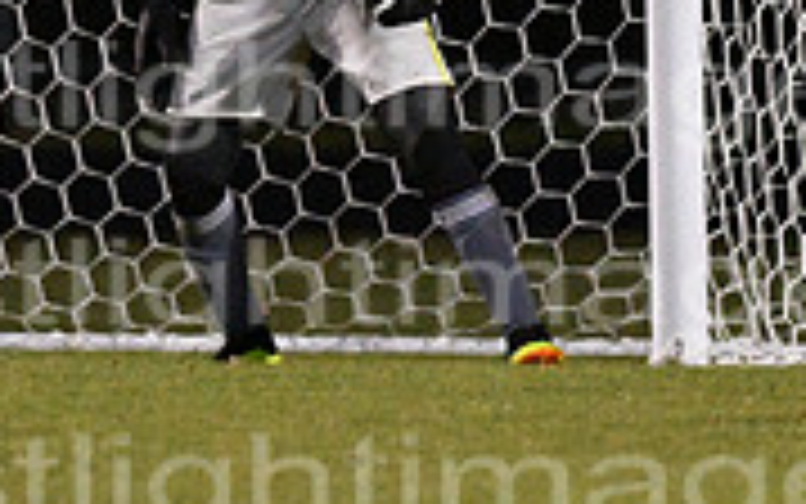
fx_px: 32652
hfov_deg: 1.4
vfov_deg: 0.9
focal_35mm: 1486
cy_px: -2
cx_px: 320
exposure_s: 1/640
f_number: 3.5
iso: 10000
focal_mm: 300
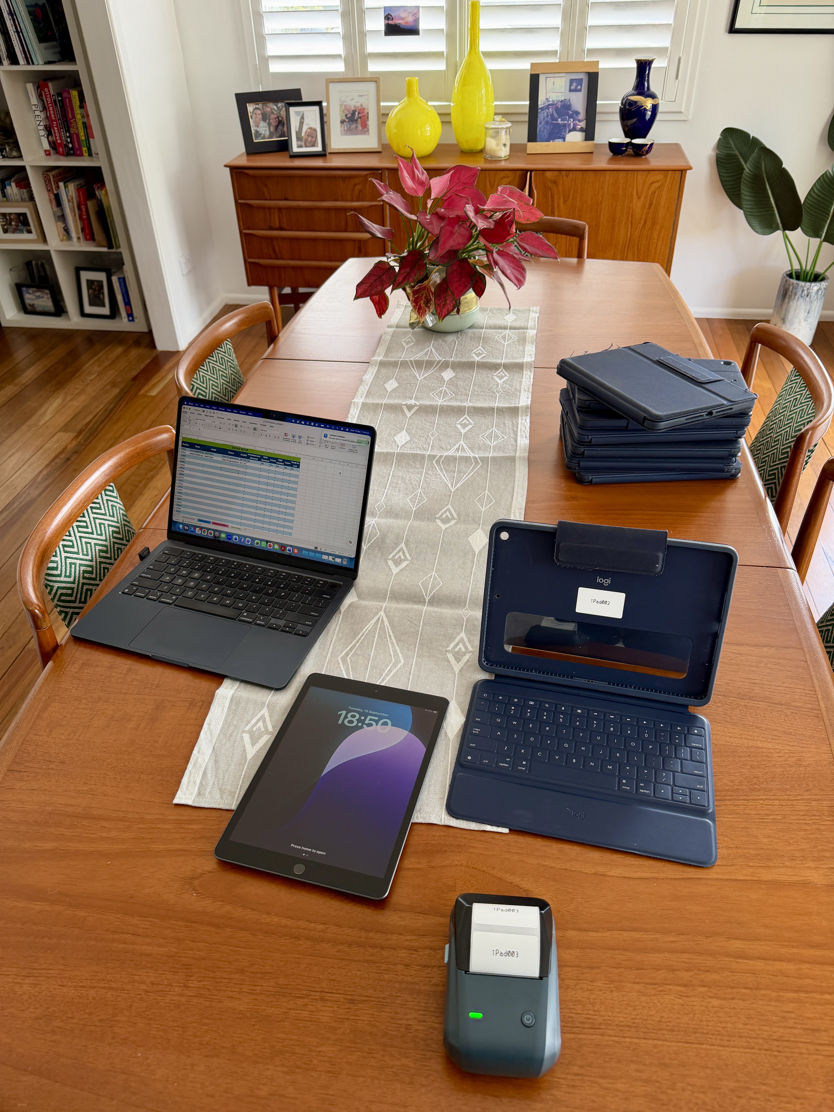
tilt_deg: -37.1
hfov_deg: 56.8
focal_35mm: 24
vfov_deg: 71.6
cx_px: 417
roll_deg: +1.1
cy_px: 556
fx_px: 771
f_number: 1.78
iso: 125
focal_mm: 6.76
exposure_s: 1/121
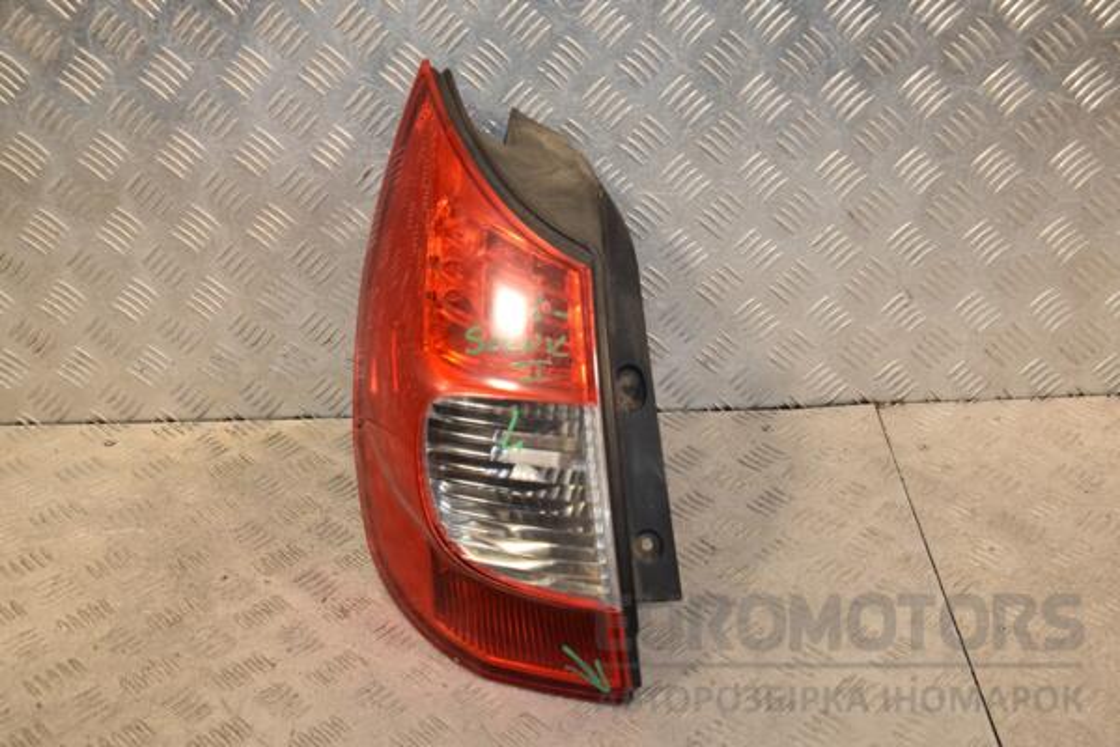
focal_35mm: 42
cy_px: 374
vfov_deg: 31.9
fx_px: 1307
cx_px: 560
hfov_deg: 46.4
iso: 800
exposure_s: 1/200
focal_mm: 28
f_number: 8
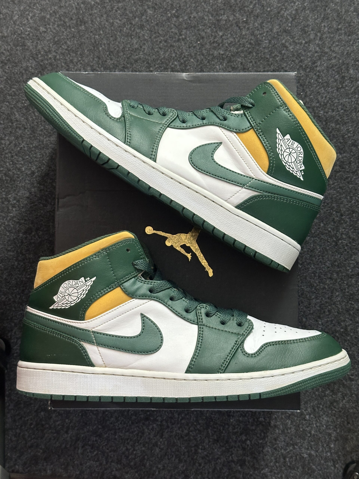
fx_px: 664
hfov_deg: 30.3
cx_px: 180
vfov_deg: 39.7
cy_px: 240
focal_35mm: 48
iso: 250
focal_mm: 6.86
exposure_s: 1/50
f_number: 1.78
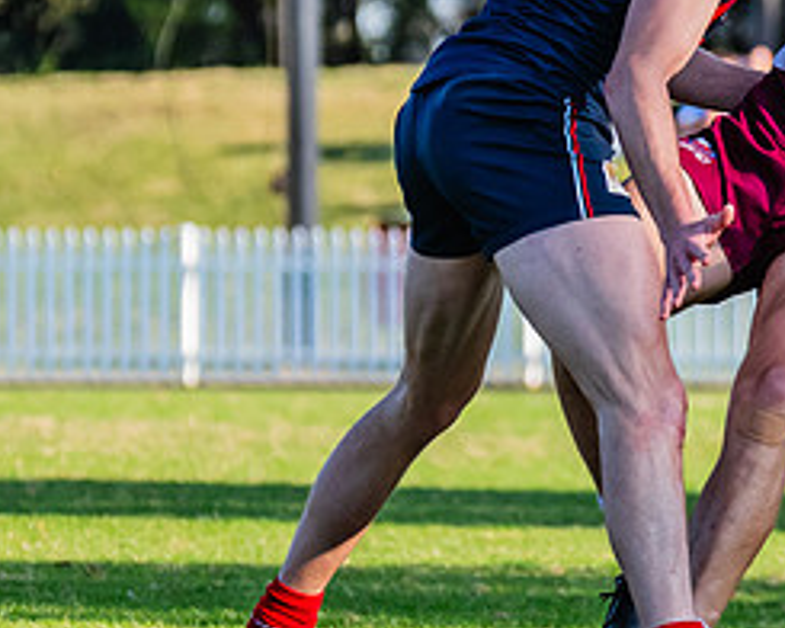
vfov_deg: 1.6
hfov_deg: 2.1
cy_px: 117
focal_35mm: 941
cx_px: 689
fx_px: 21862
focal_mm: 250
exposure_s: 1/1250
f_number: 8
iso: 800
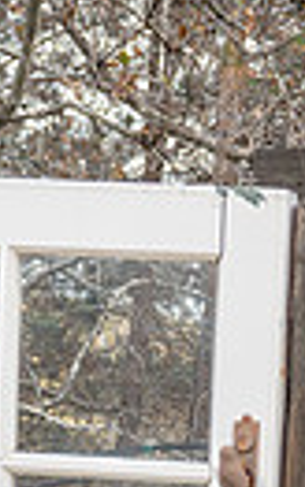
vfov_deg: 12.5
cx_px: 510
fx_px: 2086
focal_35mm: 157
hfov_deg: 8.1
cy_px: 773
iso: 200
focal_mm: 27
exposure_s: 1/125
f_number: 5.6
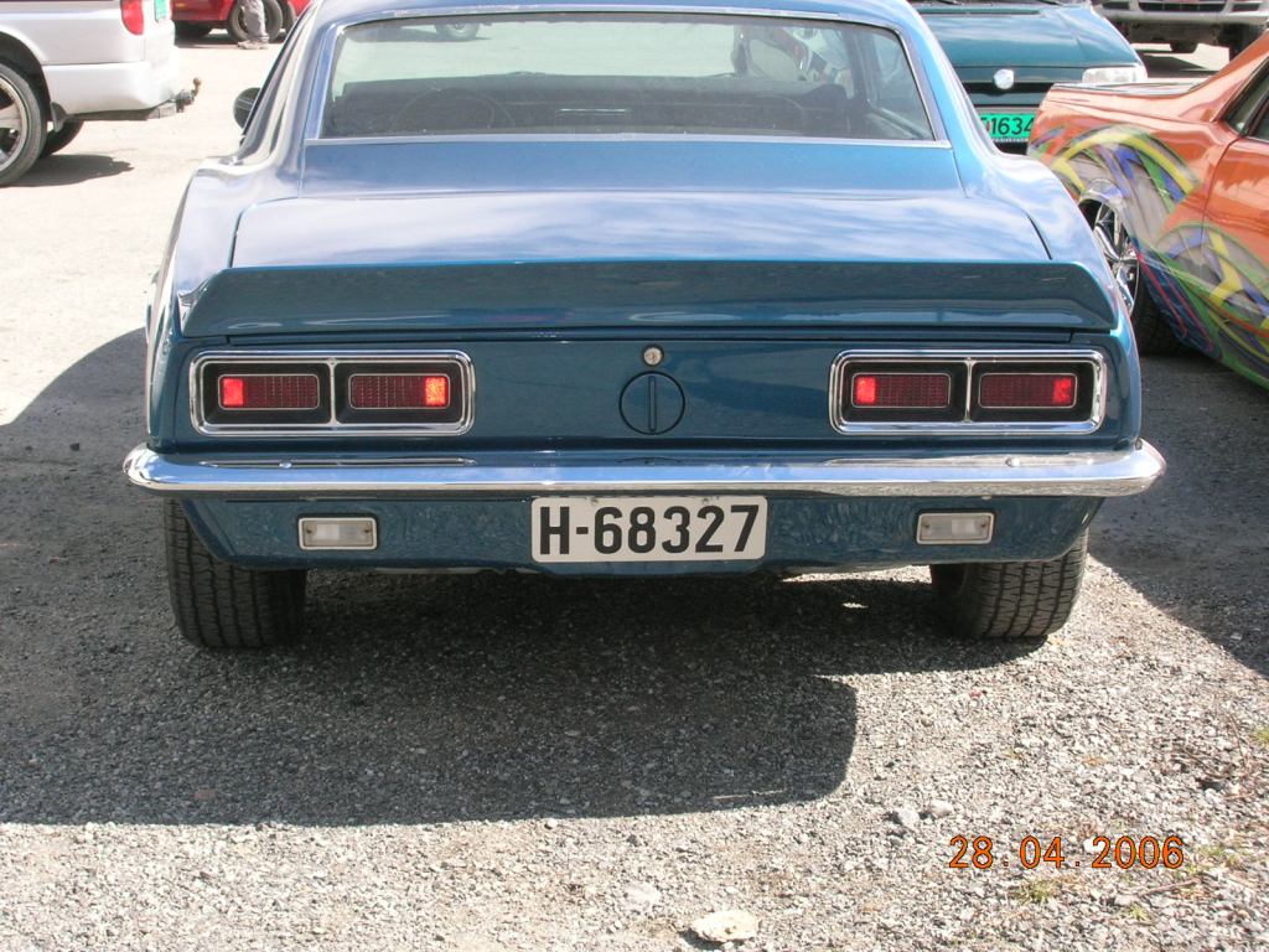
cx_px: 634
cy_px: 476
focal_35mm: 63
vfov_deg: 23.3
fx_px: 2310
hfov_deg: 30.7
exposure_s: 1/122
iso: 71
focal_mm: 10.4
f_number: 6.1
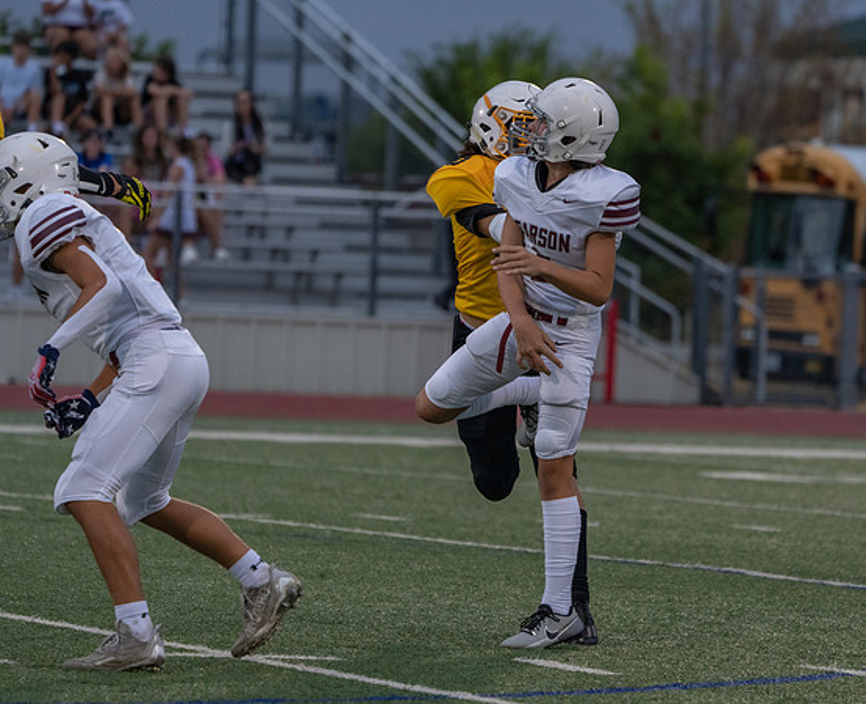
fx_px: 8606
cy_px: 366
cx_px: 554
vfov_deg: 4.7
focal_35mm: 334
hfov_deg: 5.8
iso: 3200
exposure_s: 1/1000
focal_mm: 274
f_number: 5.6
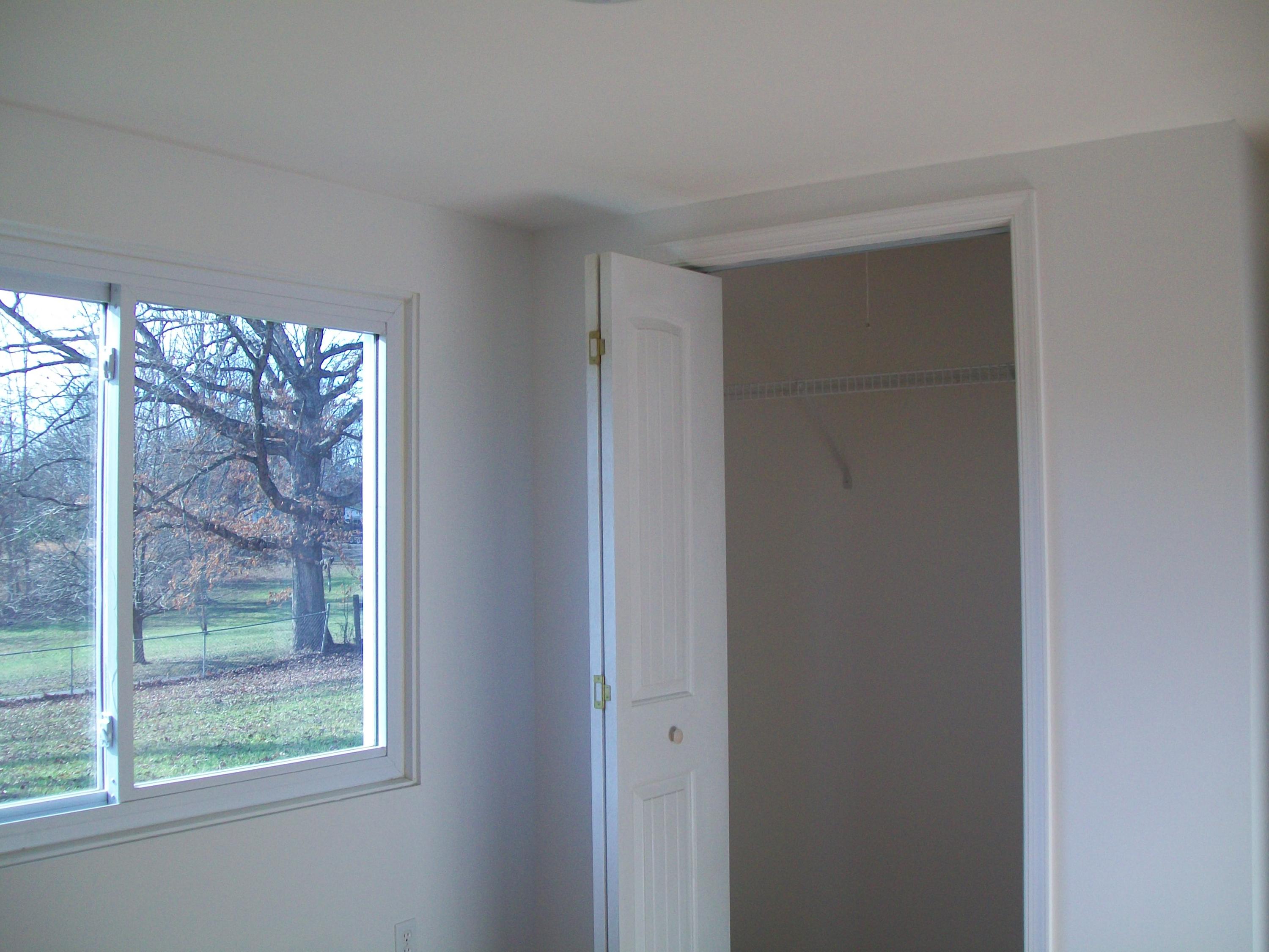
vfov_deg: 39.7
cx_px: 634
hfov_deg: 51.4
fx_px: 1320
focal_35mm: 36
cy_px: 476
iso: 64
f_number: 2.7
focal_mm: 6
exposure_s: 1/200
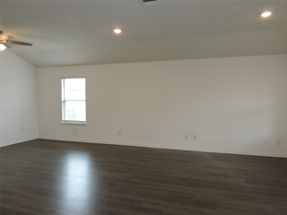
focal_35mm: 24
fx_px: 199
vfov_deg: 56.8
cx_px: 144
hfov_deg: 71.6
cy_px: 108
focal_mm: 4.3
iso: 180
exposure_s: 1/40
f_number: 3.3
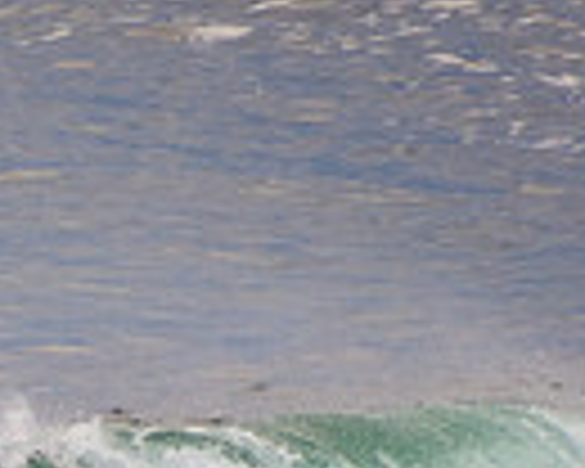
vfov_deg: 0.6
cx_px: -184
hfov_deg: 0.8
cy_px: 691
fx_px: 43613
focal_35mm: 2519
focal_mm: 400
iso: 360
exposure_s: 1/800
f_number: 5.6
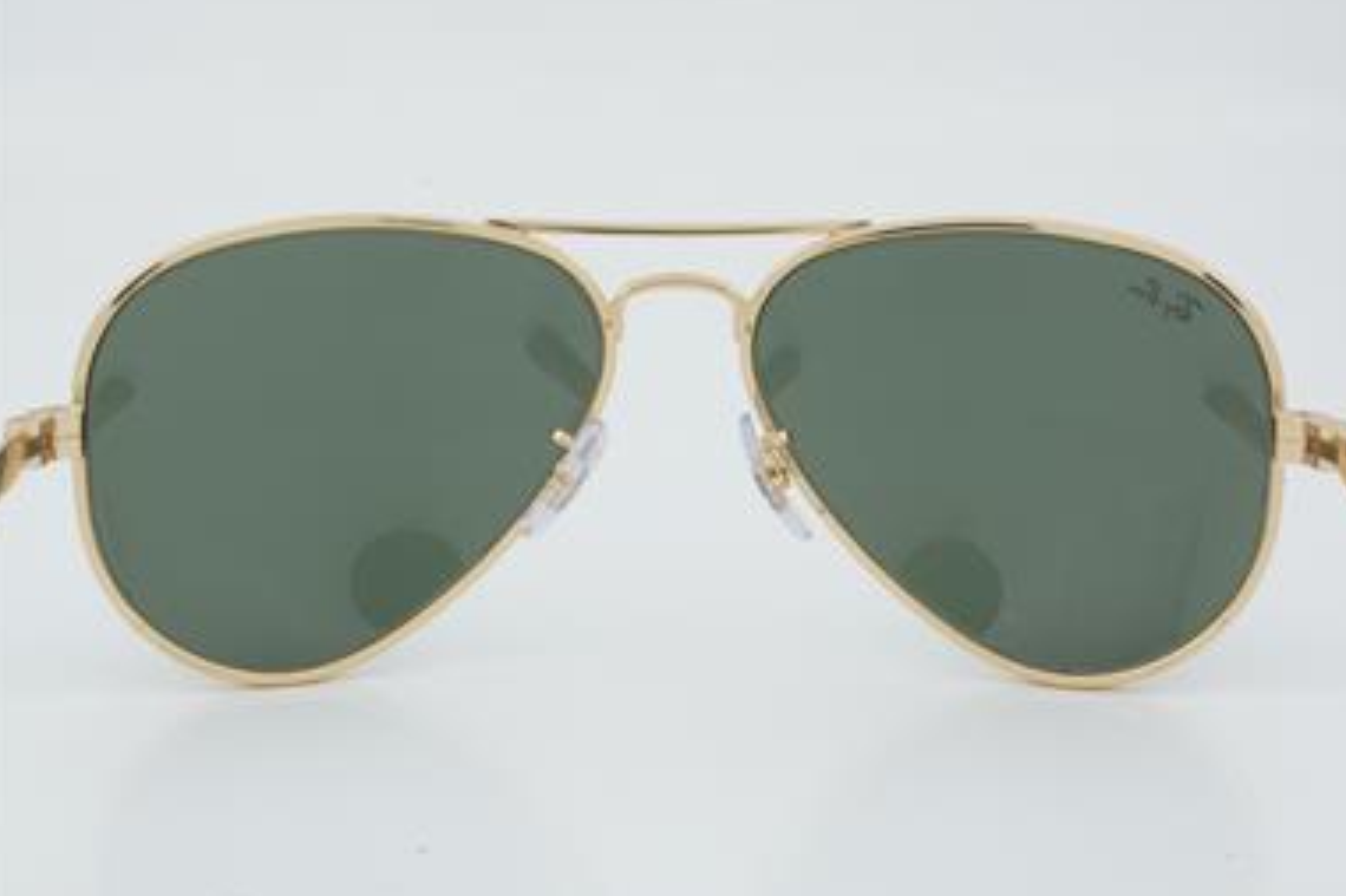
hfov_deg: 25.7
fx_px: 2952
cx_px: 687
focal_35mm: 79
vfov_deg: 17.3
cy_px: 446
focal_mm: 50
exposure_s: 1/3
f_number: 32
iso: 100
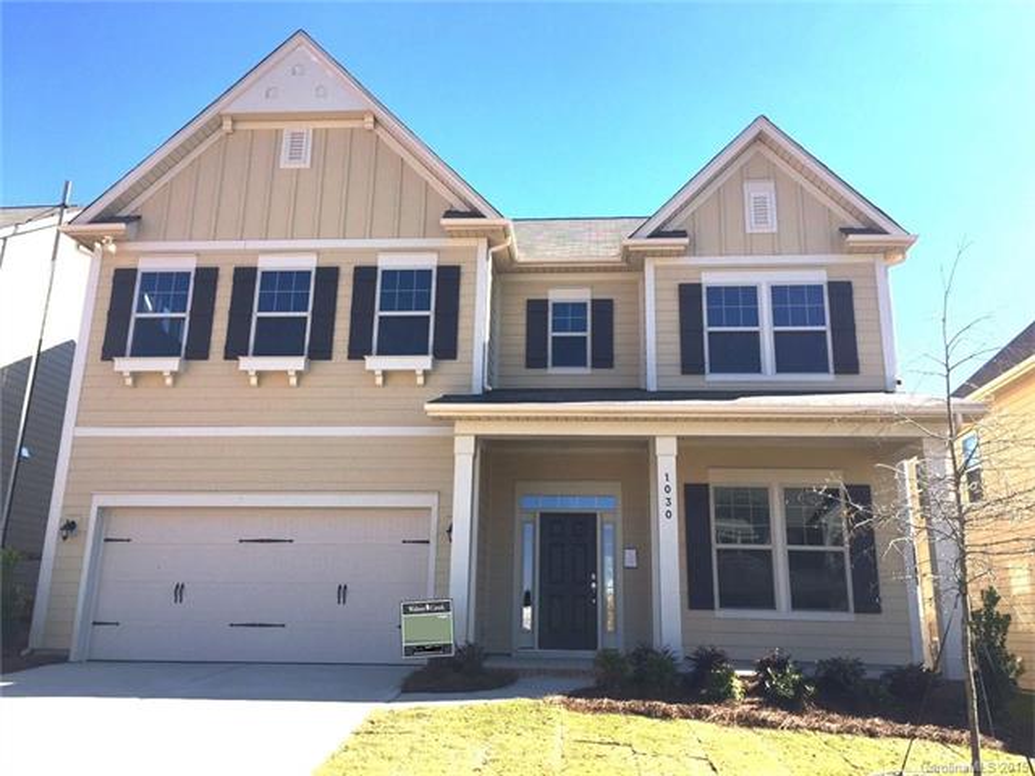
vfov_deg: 48.2
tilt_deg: +17.0
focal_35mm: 29
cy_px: 388
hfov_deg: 61.7
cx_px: 518
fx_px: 867
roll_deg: -3.0
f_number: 2.2
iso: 32
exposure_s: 1/1276
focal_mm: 4.15
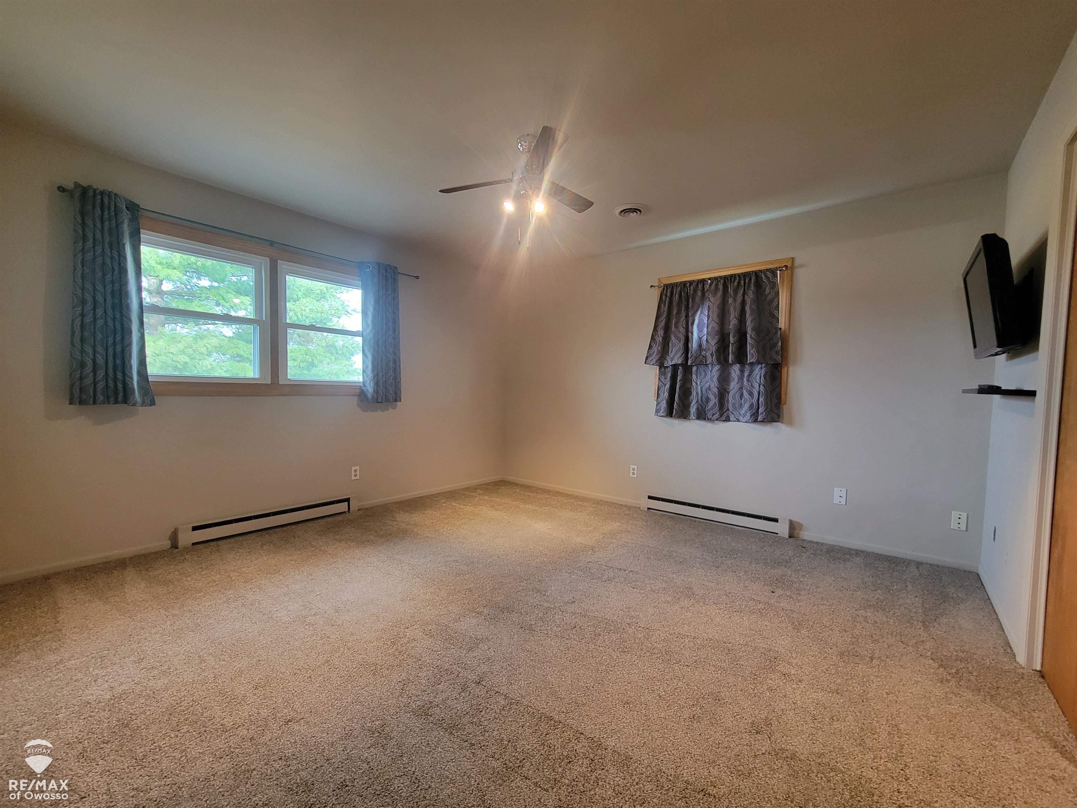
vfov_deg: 89.9
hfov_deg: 106.2
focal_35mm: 13
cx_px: 538
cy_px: 404
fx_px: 404
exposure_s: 1/30
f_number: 2.2
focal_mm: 2.2
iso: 320
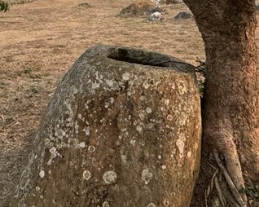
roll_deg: +0.4
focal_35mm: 55
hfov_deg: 34.1
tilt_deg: +8.7
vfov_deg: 24.1
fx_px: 421
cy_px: -64
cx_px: 103
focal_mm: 2.22
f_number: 2.2
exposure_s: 1/440
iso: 40
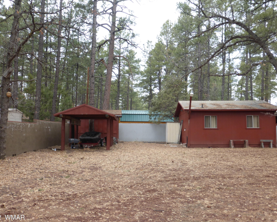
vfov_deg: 48.5
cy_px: 114
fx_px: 246
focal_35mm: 30
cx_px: 134
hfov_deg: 58.8
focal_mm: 4.8
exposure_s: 1/100
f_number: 3.4
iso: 100
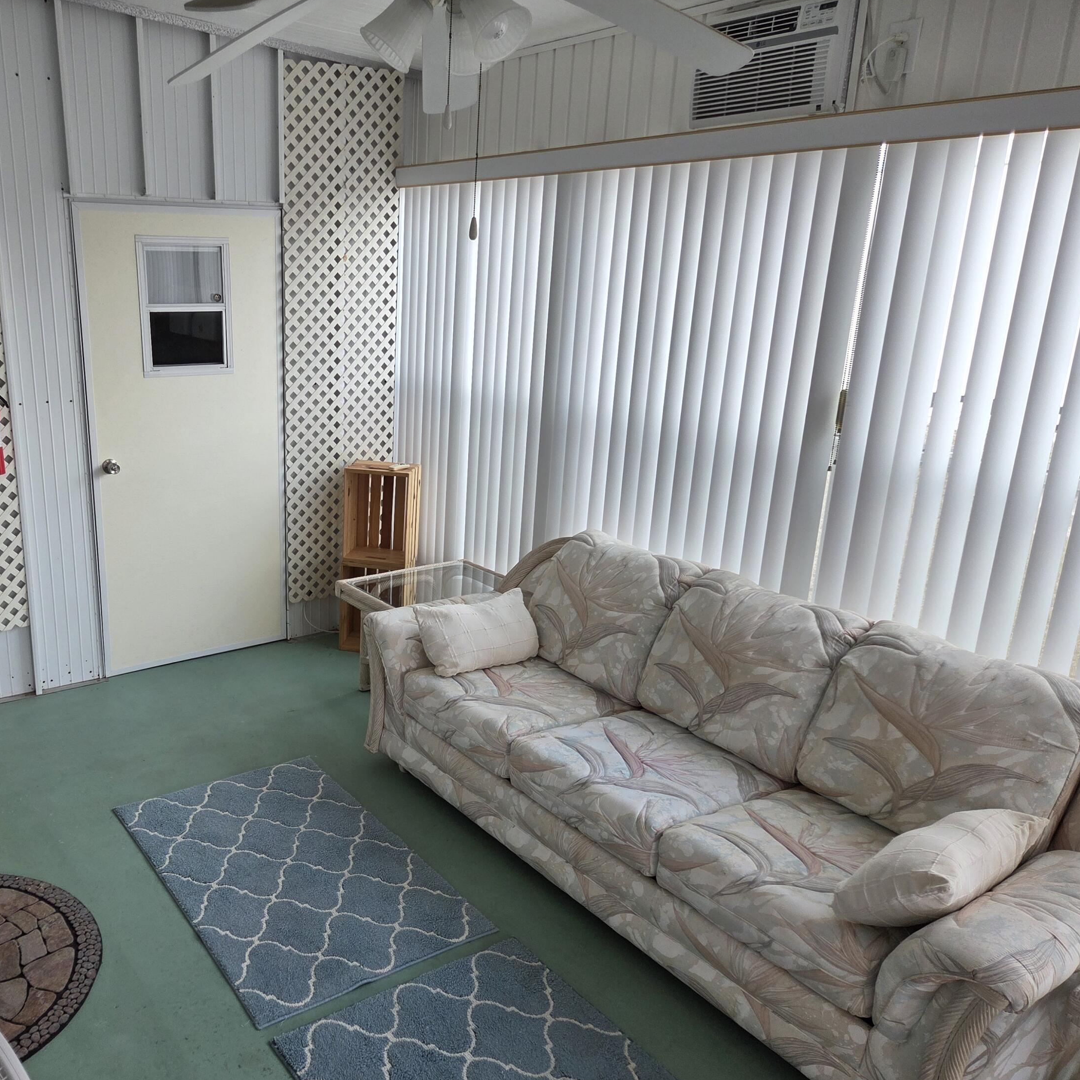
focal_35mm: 28
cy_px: 550
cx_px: 377
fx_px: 988
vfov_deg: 57.3
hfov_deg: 56.3
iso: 100
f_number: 1.8
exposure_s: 1/180
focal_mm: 5.4
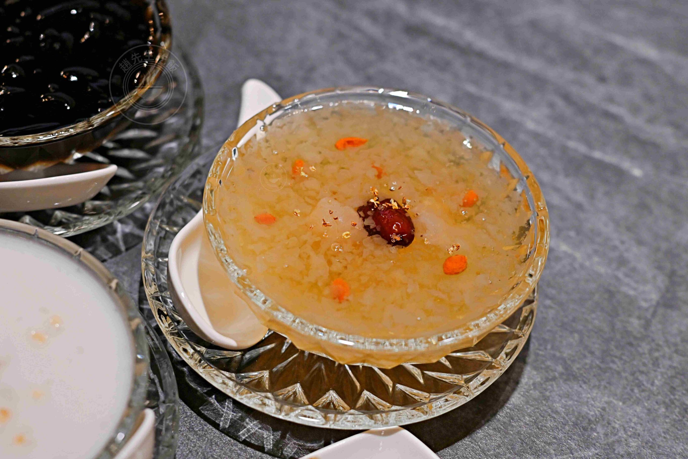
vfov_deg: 18.2
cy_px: 230
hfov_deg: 27.0
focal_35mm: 75
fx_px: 1433
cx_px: 344
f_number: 2.8
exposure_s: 1/200
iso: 250
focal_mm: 50
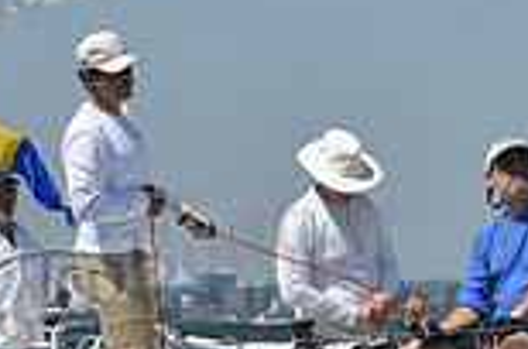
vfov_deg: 4.3
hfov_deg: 6.4
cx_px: 573
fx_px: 4698
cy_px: 395
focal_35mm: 321
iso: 250
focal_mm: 85
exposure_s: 1/1250
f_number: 10
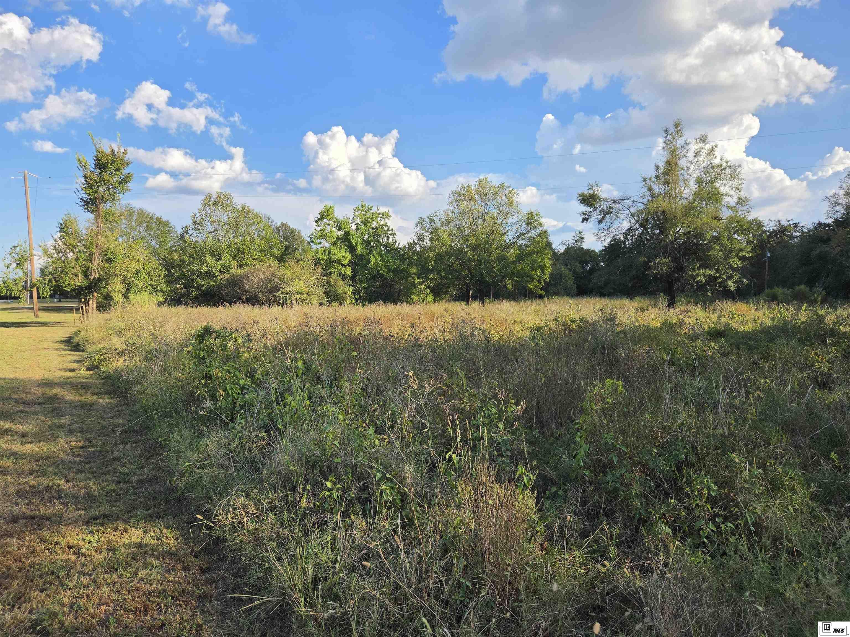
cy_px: 318
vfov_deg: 58.9
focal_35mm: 23
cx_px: 425
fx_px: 565
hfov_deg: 73.9
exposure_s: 1/2715
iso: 80
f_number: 1.8
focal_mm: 5.4
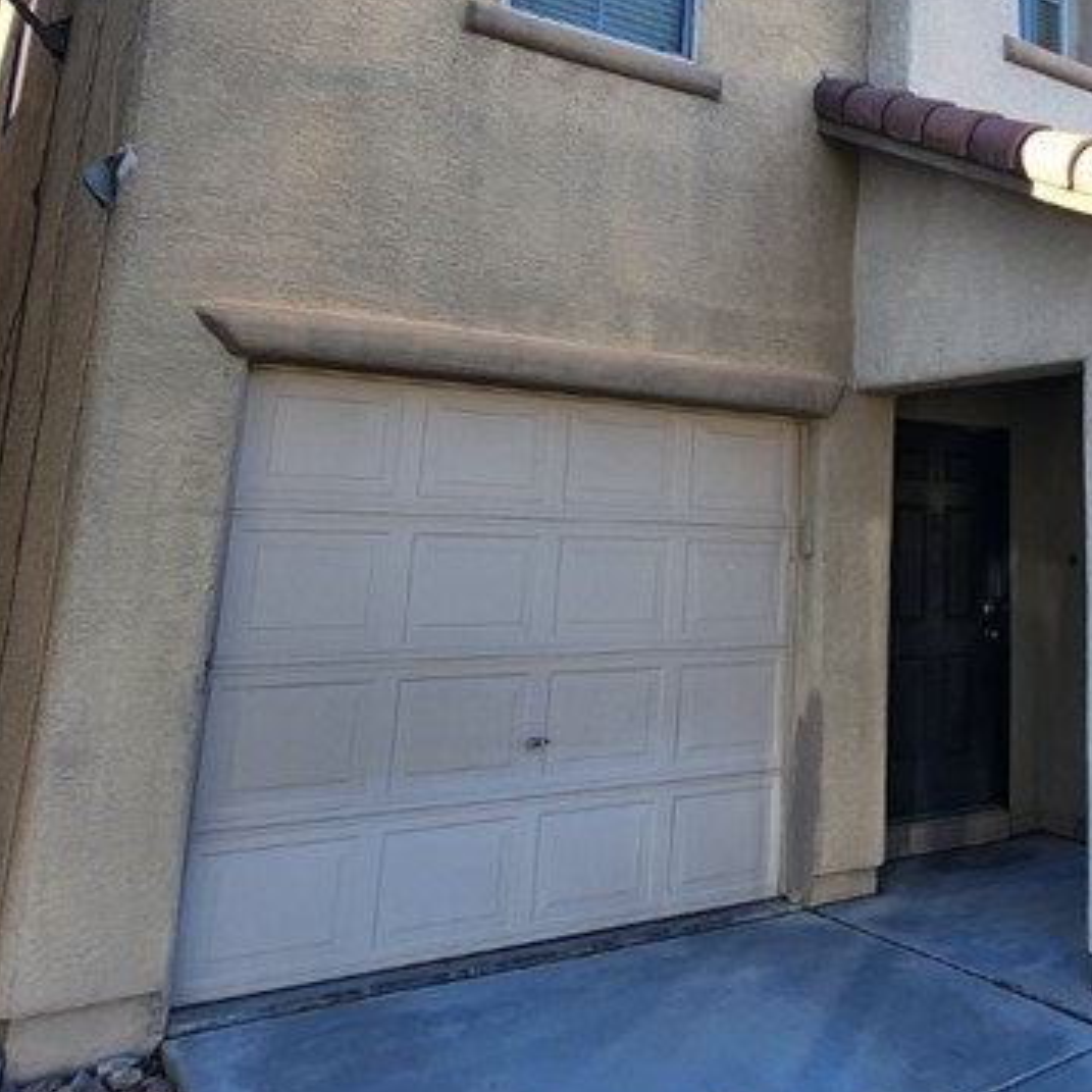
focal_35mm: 33
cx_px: 951
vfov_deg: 48.2
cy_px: 300
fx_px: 1178
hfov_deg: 45.7
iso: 50
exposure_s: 1/607
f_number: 2.2
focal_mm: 2.2
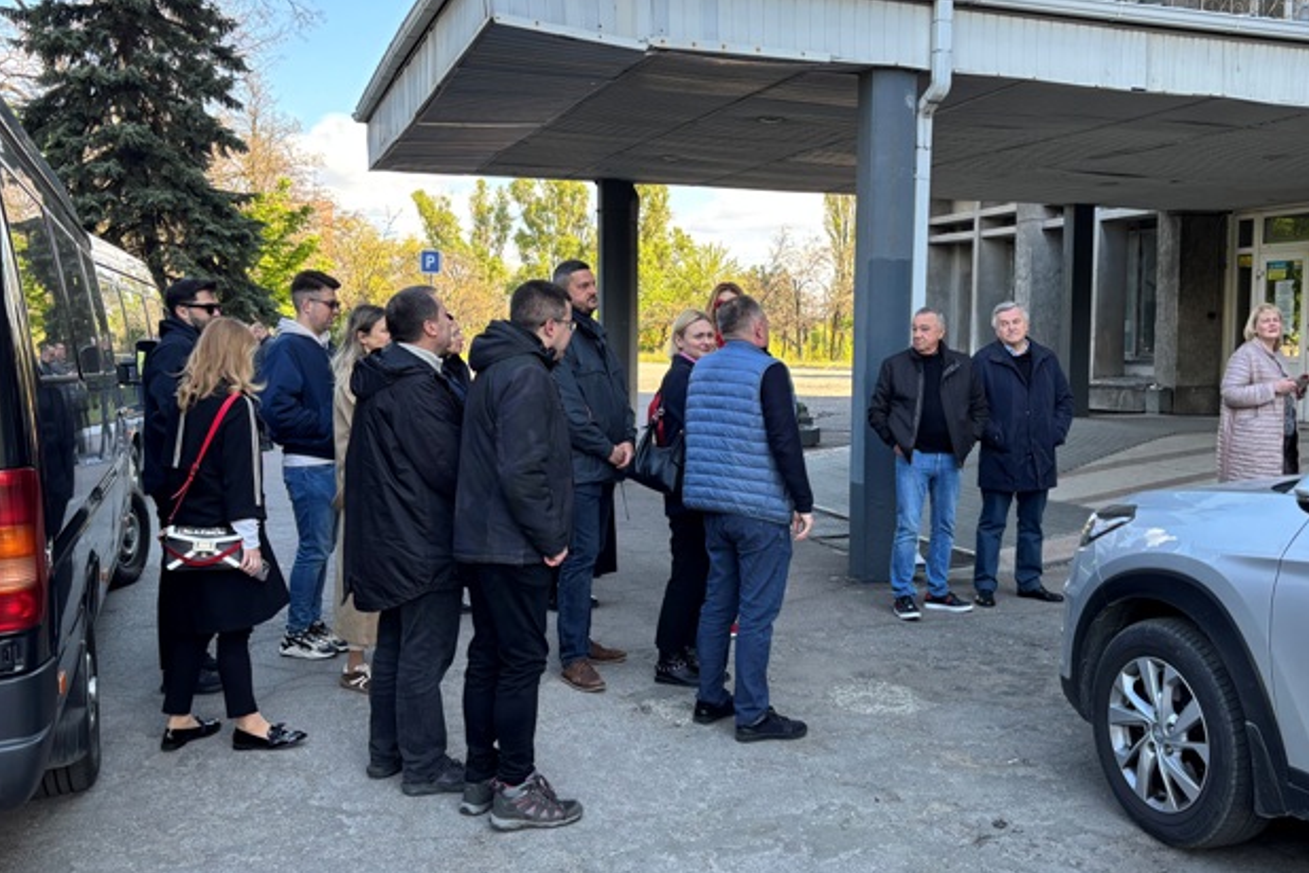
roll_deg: -0.6
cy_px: 430
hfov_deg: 54.3
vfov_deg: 37.9
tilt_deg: -2.9
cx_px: 735
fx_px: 1273
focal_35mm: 35
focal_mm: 5.96
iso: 50
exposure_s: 1/192
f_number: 1.6
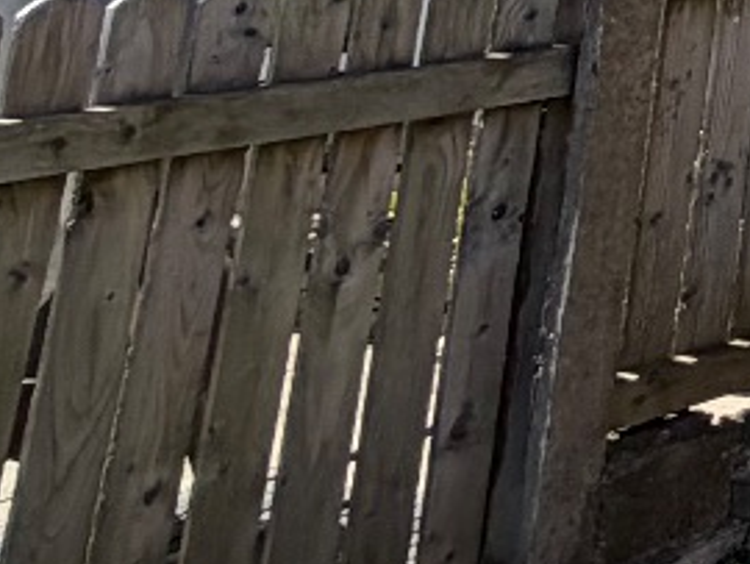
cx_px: 2208
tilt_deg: +13.1
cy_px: -820
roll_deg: -0.8
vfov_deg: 11.4
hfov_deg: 11.5
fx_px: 2299
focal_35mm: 106
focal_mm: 2.22
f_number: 2.2
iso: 40
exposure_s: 1/607
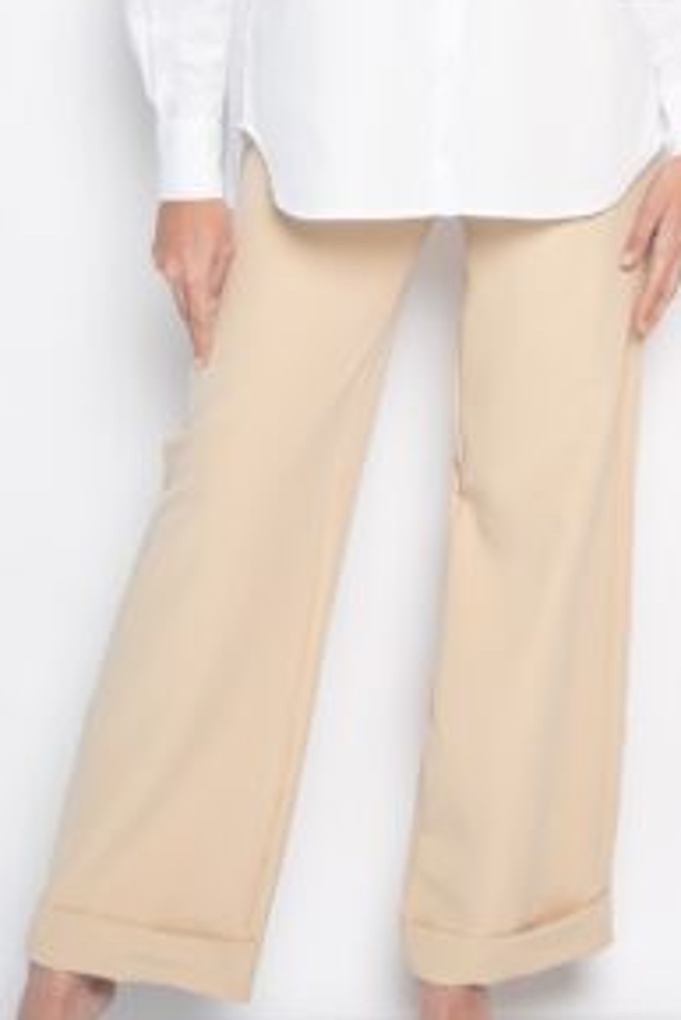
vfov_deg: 24.0
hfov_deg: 16.5
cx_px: 392
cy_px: 168
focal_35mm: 83
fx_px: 2352
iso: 200
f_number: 5
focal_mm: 40
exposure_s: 1/125
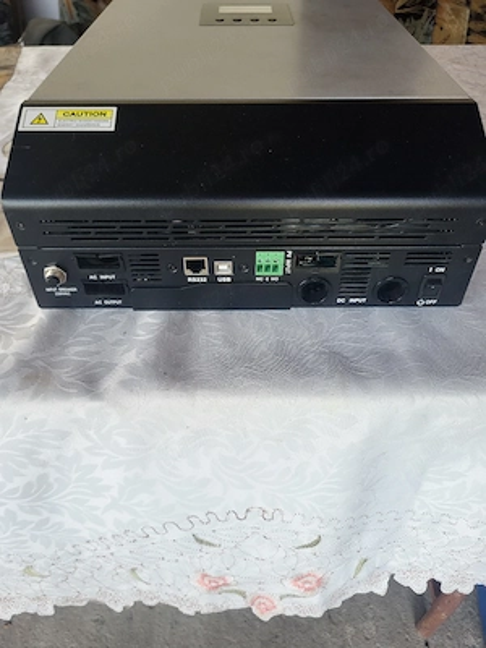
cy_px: 324
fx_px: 487
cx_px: 243
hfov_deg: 53.1
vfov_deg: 67.3
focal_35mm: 26
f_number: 1.8
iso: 64
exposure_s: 1/101
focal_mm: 5.4
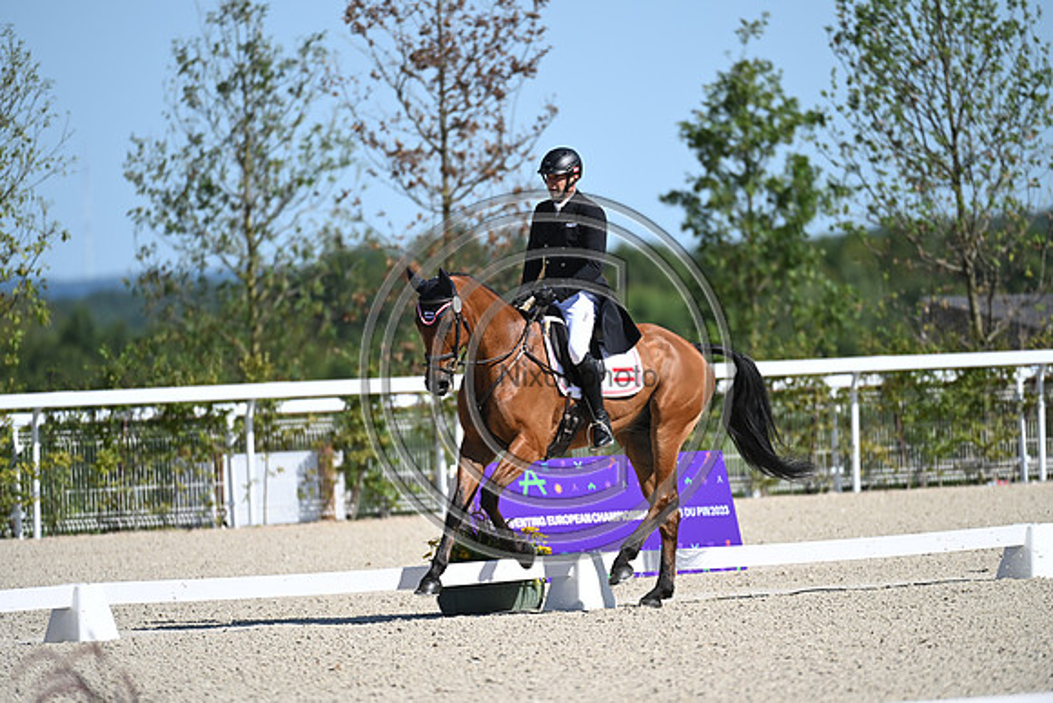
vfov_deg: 3.4
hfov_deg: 5.2
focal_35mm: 400
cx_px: 526
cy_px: 352
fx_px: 11702
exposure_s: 1/1600
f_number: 4.5
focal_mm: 400
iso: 250
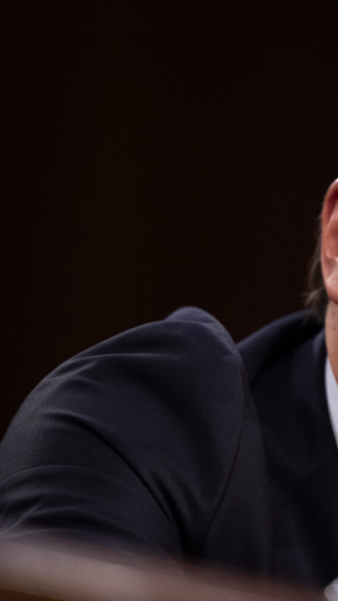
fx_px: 10043
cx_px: 440
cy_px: 300
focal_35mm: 630
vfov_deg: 3.4
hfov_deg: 1.9
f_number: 2.8
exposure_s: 1/500
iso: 4000
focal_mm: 400
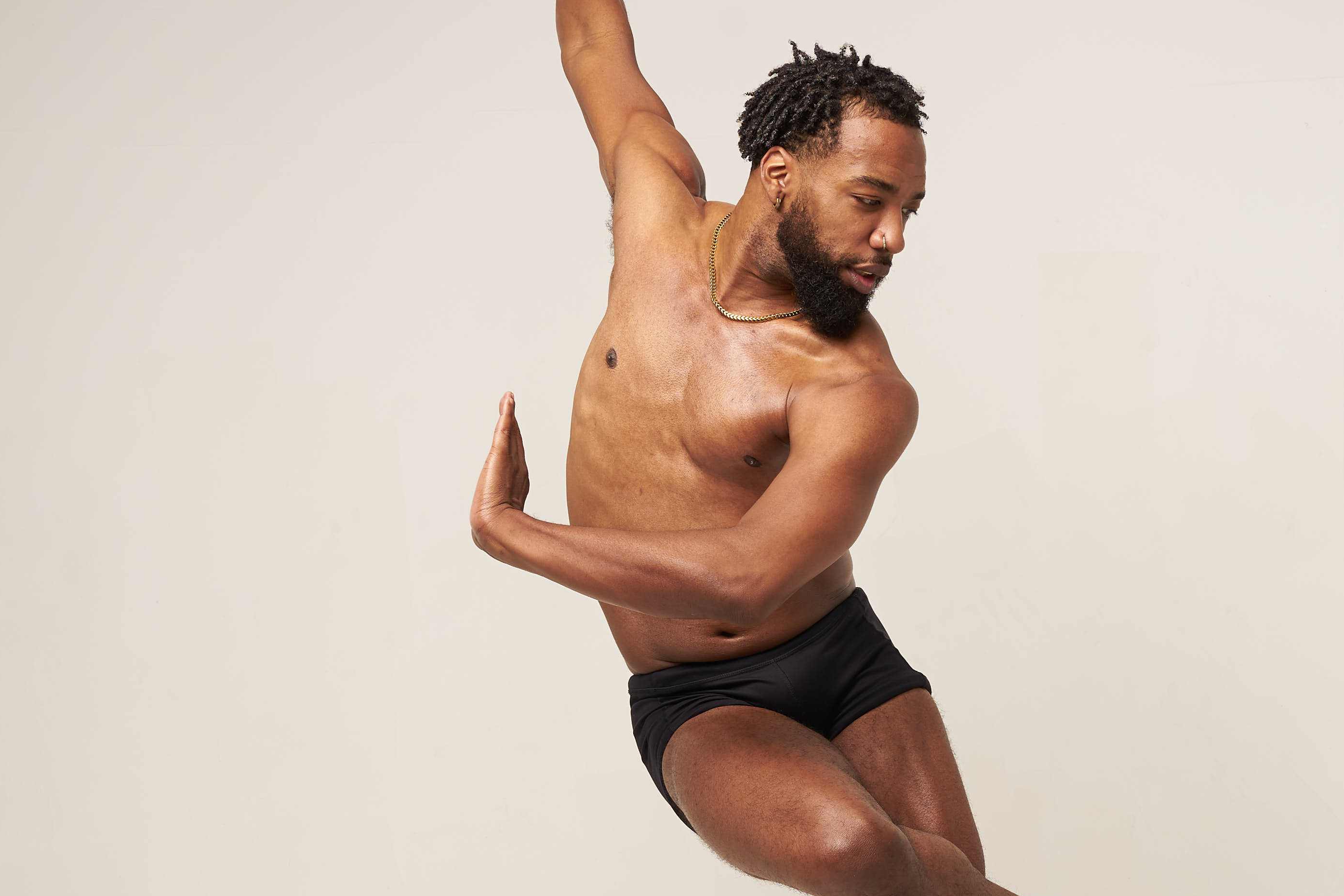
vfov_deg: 19.0
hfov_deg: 28.3
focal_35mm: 71
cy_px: 700
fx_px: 2658
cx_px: 850
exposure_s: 1/200
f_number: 8
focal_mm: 33.1
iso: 100
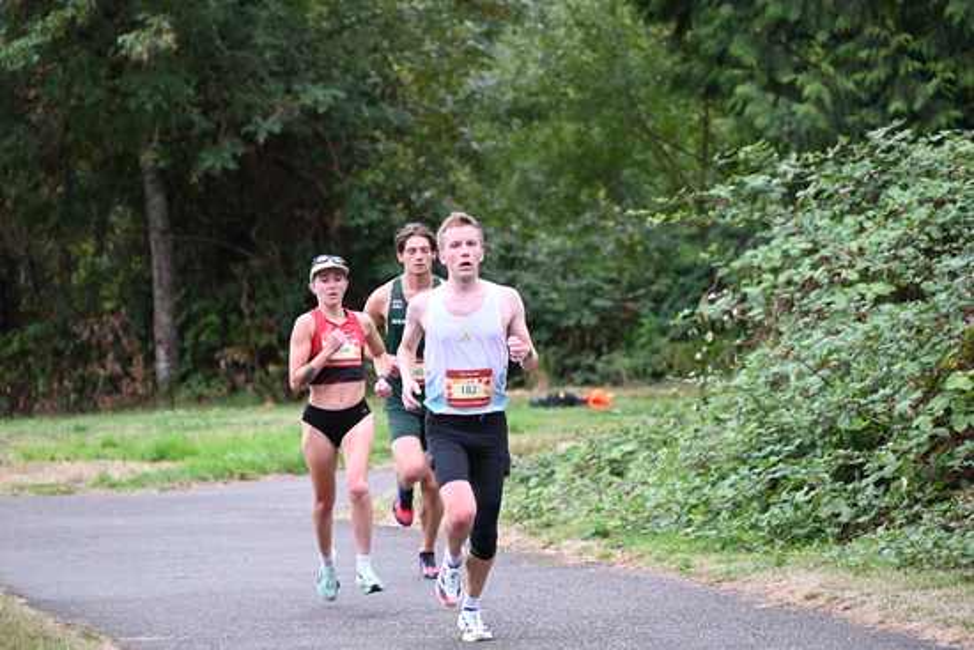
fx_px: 5412
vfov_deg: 6.9
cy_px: 325
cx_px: 487
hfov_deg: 10.3
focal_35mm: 200
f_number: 6.3
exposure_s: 1/250
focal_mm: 200
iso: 2200
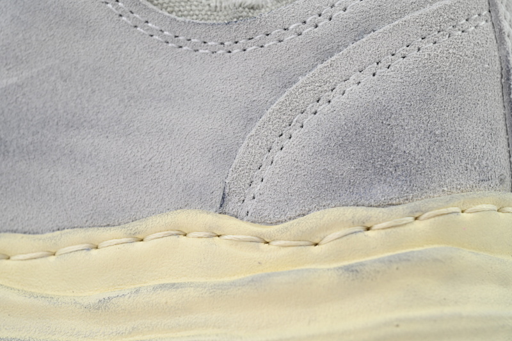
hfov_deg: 17.1
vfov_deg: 11.4
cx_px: 256
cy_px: 170
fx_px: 1706
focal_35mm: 120
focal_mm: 120
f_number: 11
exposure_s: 1/100
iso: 400
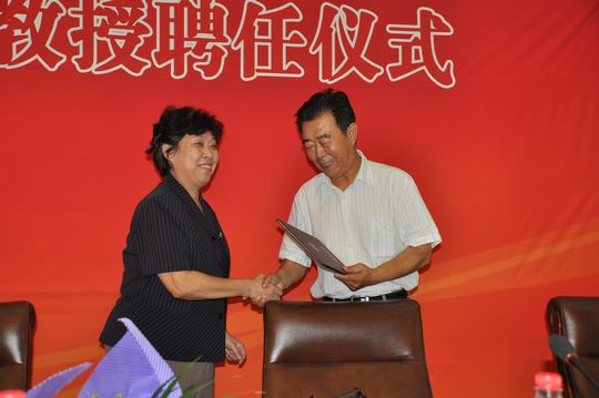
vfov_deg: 28.9
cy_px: 199
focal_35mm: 46
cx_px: 300
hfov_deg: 42.4
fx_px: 773
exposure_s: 1/60
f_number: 4
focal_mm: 31
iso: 800
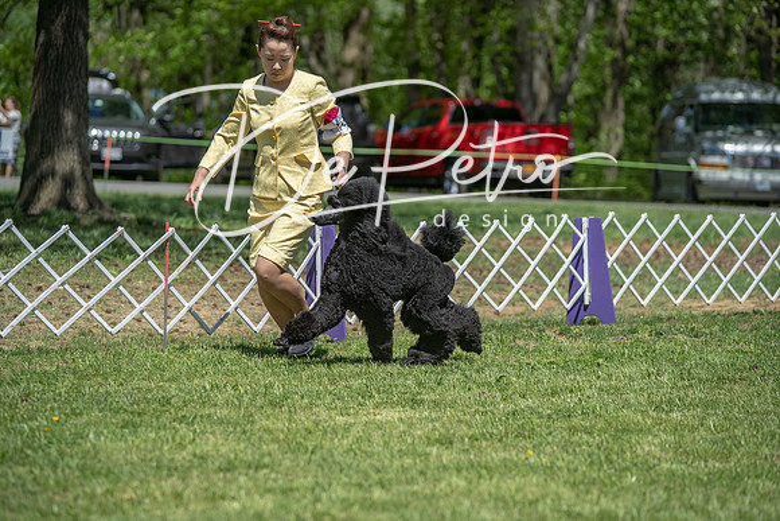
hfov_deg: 13.7
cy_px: 260
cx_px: 390
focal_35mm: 150
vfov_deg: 9.2
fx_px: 3251
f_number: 4
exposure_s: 1/1000
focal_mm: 150
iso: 125
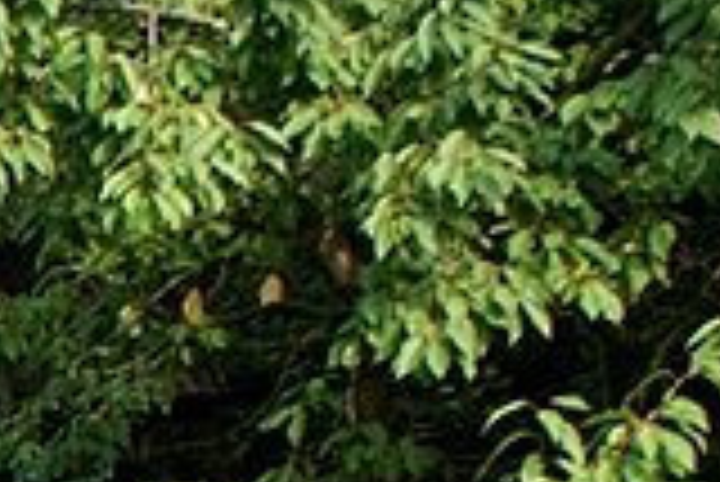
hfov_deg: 10.3
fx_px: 3383
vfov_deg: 7.8
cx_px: -1089
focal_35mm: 169
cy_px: 964
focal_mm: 20
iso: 100
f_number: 8
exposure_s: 1/60
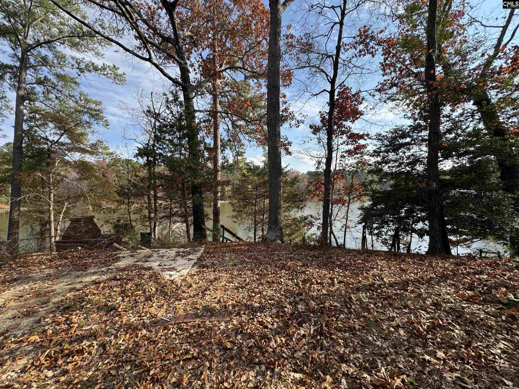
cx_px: 260
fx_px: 210
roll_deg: +0.8
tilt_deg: +0.2
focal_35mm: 14
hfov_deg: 102.1
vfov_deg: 85.7
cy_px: 194
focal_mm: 2.22
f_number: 2.2
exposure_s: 1/858
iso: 40
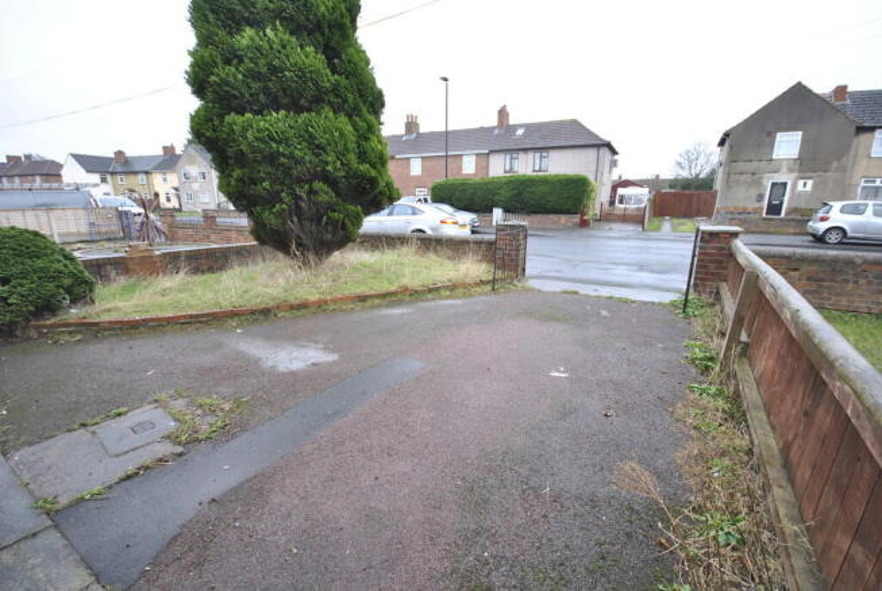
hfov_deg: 100.3
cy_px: 296
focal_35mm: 15
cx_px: 441
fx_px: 368
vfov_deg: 77.5
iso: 220
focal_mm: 10
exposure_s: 1/30
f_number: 4
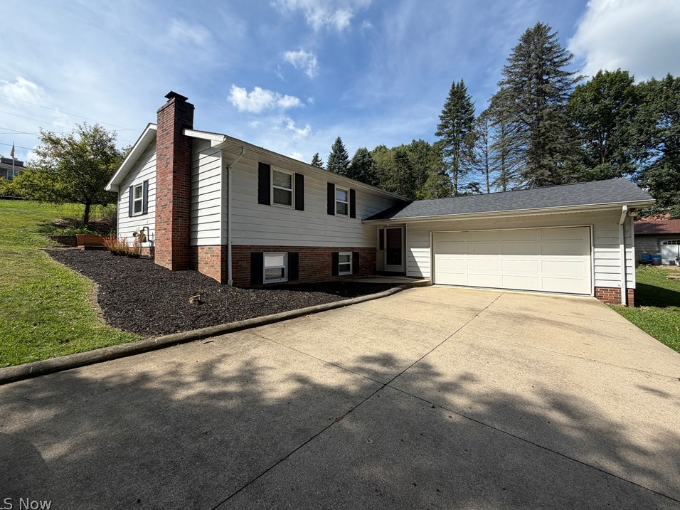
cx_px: 342
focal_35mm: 15
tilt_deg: +1.7
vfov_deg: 81.7
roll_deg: +0.2
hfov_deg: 98.2
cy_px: 243
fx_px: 295
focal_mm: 2.22
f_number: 2.2
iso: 20
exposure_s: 1/853
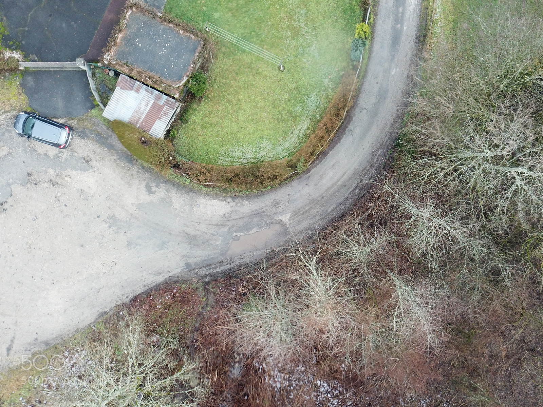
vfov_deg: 53.1
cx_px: 272
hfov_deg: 67.3
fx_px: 408
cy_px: 204
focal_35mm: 26
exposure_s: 1/100
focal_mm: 4.73
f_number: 2.2
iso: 147
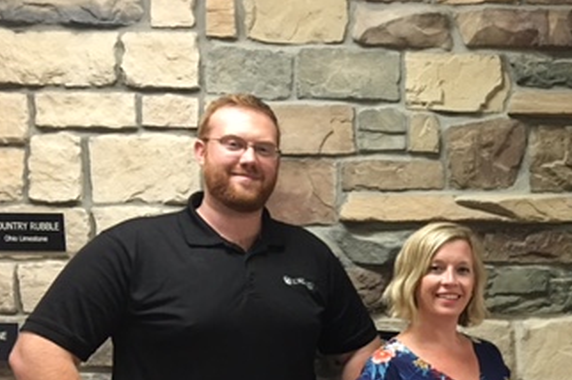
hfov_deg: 31.5
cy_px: 289
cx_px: 540
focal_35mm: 60
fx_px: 952
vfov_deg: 22.3
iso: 80
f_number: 2.2
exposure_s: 1/15
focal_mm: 4.15
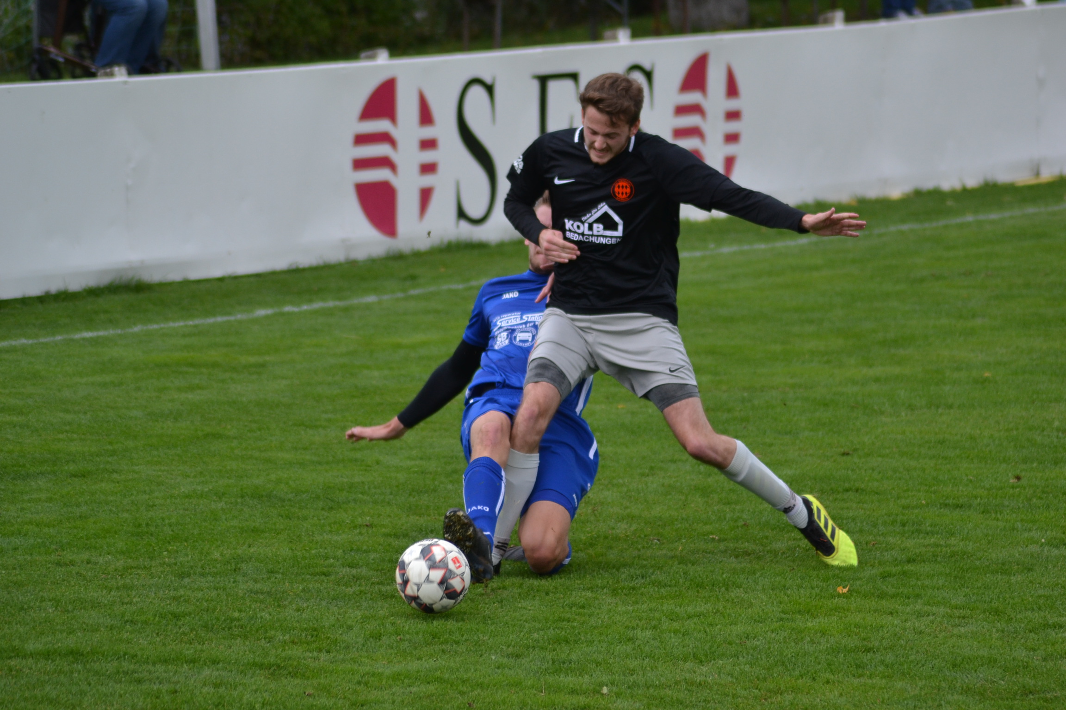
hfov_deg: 7.4
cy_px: 355
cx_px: 533
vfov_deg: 5.0
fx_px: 8216
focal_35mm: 278
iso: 400
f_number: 4.5
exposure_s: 1/800
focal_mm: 185
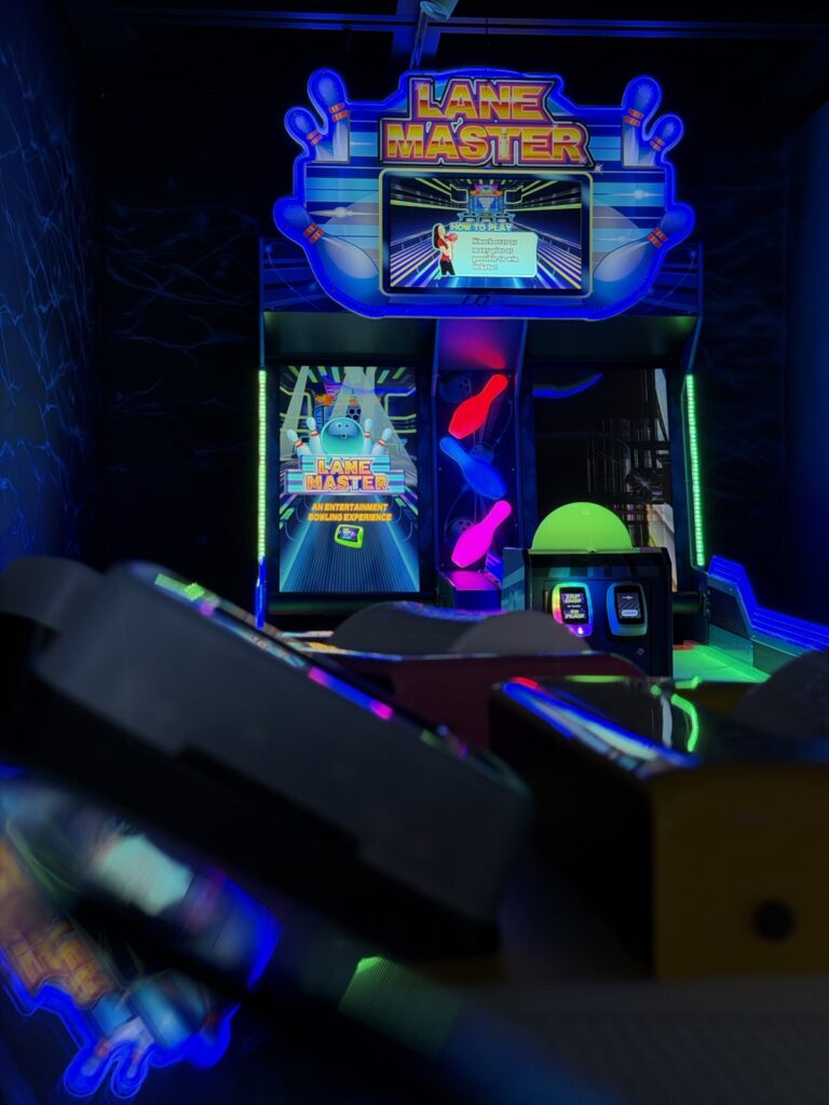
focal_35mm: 48
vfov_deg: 39.7
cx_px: 414
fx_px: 1533
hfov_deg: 30.3
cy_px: 552
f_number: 1.78
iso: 125
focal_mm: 6.76
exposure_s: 1/50
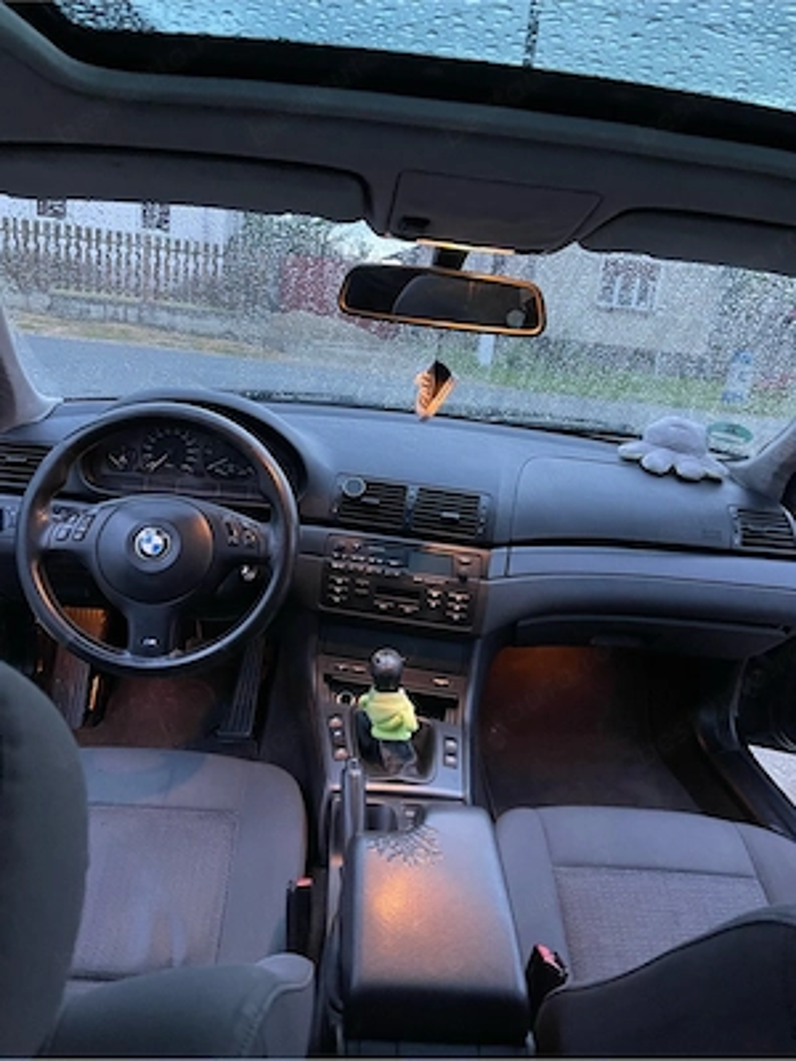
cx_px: 398
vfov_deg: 69.4
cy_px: 530
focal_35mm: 25
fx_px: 767
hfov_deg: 54.9
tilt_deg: -17.2
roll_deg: -7.2
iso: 640
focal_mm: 5.1
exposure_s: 1/40
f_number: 1.6
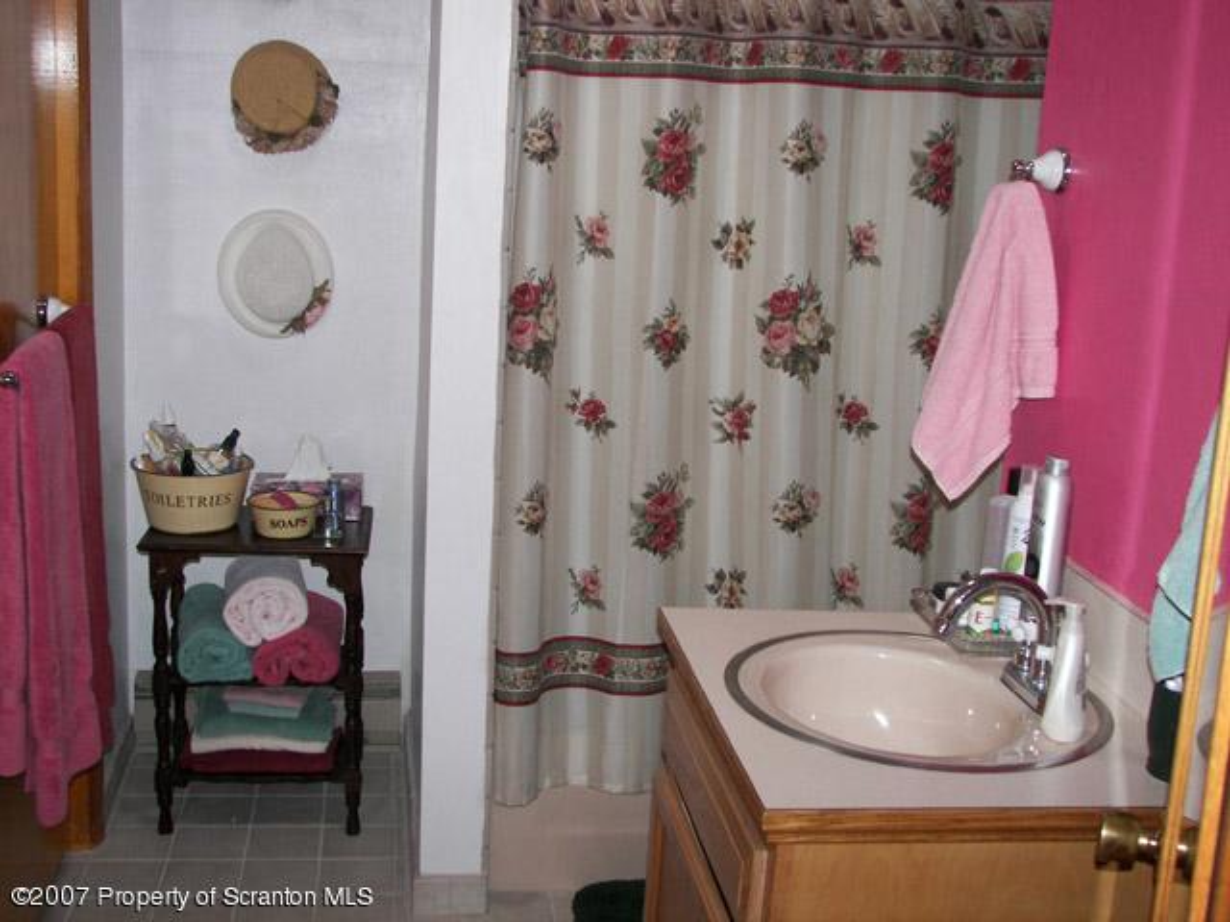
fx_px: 1670
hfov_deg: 40.4
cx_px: 615
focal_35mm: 47
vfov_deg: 30.9
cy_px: 461
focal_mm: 7.8
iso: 100
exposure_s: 1/30
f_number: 2.8
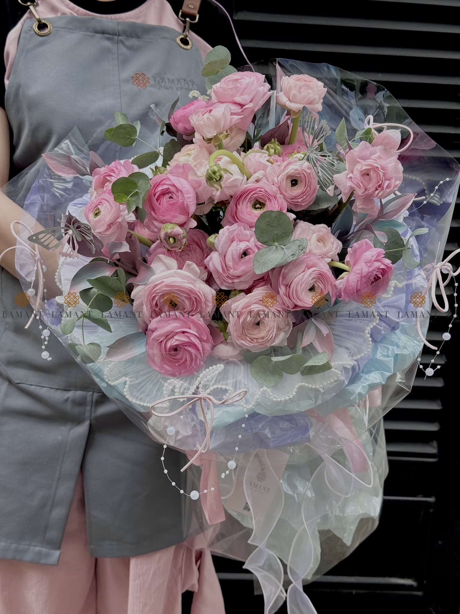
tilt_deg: -9.1
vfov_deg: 39.7
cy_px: 307
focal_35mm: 48
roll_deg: -4.0
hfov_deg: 30.3
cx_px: 230
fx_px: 850
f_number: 1.78
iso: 64
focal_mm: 6.76
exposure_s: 1/418
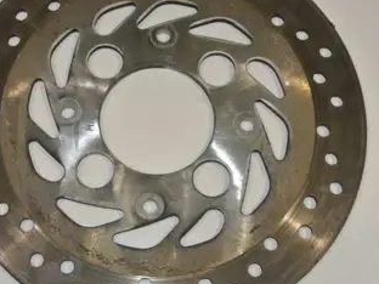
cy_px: 130
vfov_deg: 20.2
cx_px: 145
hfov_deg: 26.6
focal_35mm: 73
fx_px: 799
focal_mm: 16.3
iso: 200
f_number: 4.2
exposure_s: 1/60
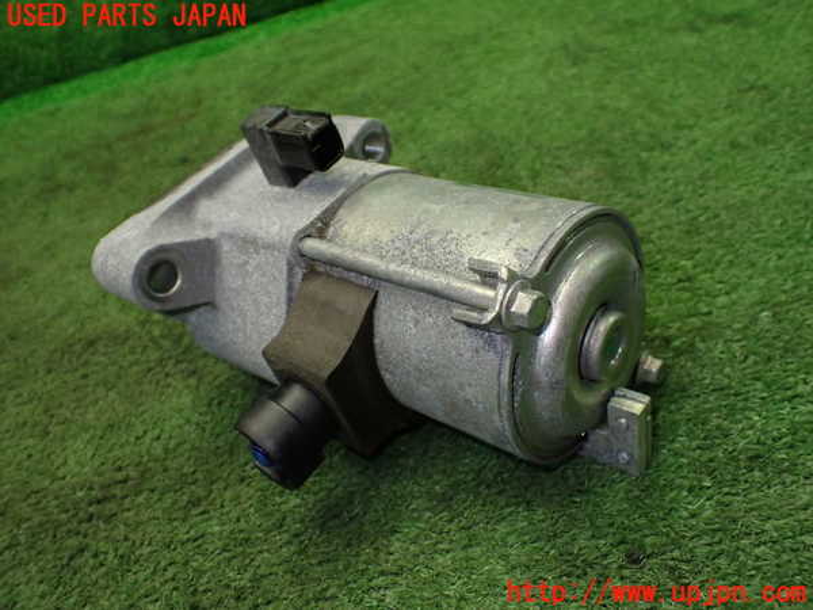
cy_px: 305
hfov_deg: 60.0
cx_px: 406
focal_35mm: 30
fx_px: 705
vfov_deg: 46.8
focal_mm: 5.4
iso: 500
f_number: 2.3
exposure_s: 1/125
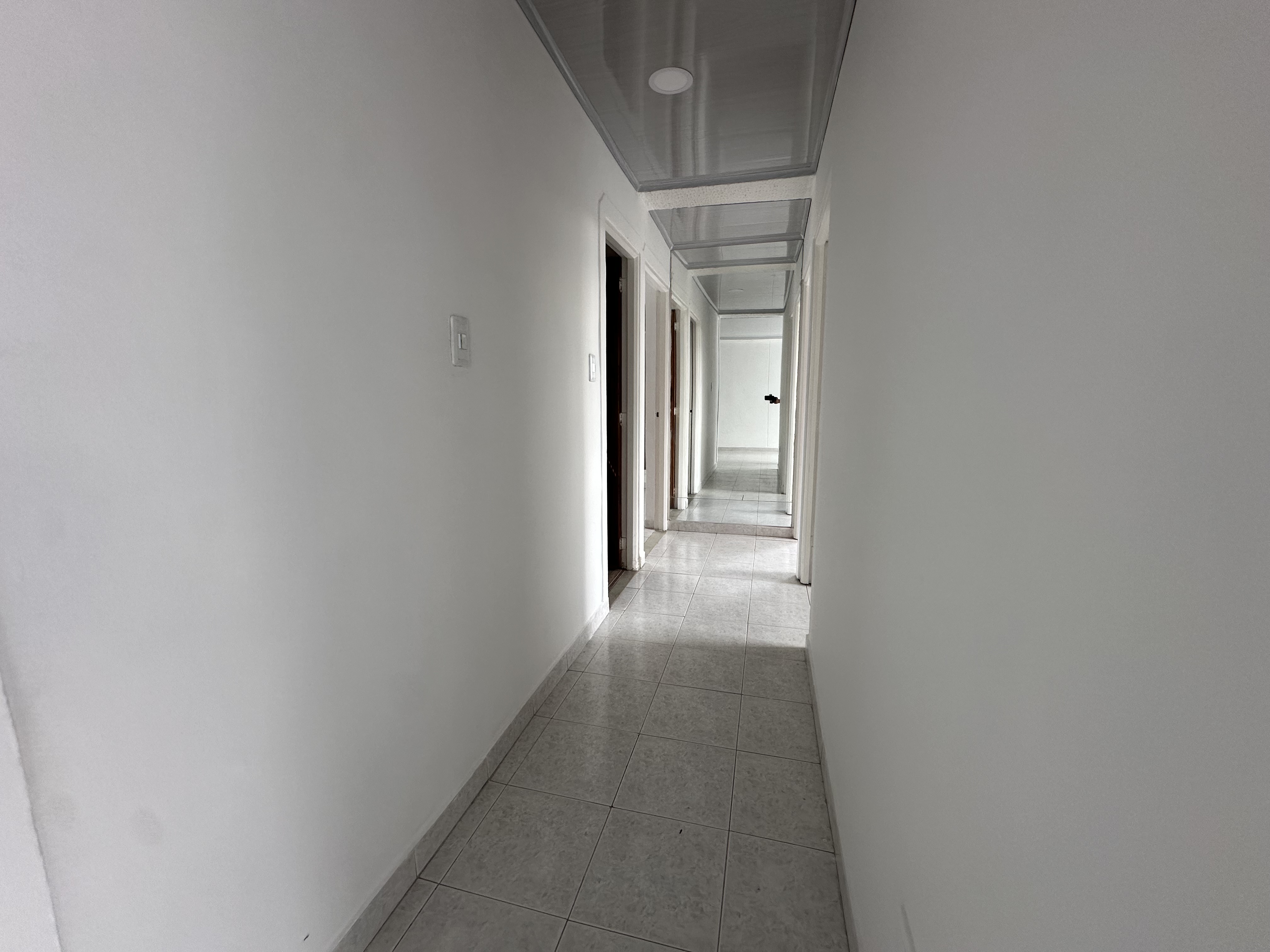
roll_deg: -0.3
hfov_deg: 102.1
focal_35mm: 14
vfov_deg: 85.7
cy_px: 476
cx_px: 635
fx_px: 514
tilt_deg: -9.4
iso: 125
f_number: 2.2
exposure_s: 1/99
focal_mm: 2.22
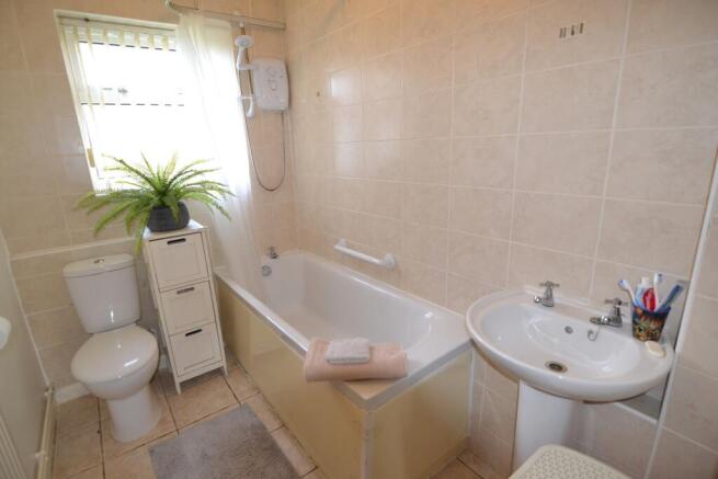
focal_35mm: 16
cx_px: 359
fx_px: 329
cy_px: 240
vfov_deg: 72.1
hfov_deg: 95.0
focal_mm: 11
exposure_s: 1/60
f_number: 2.8
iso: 720
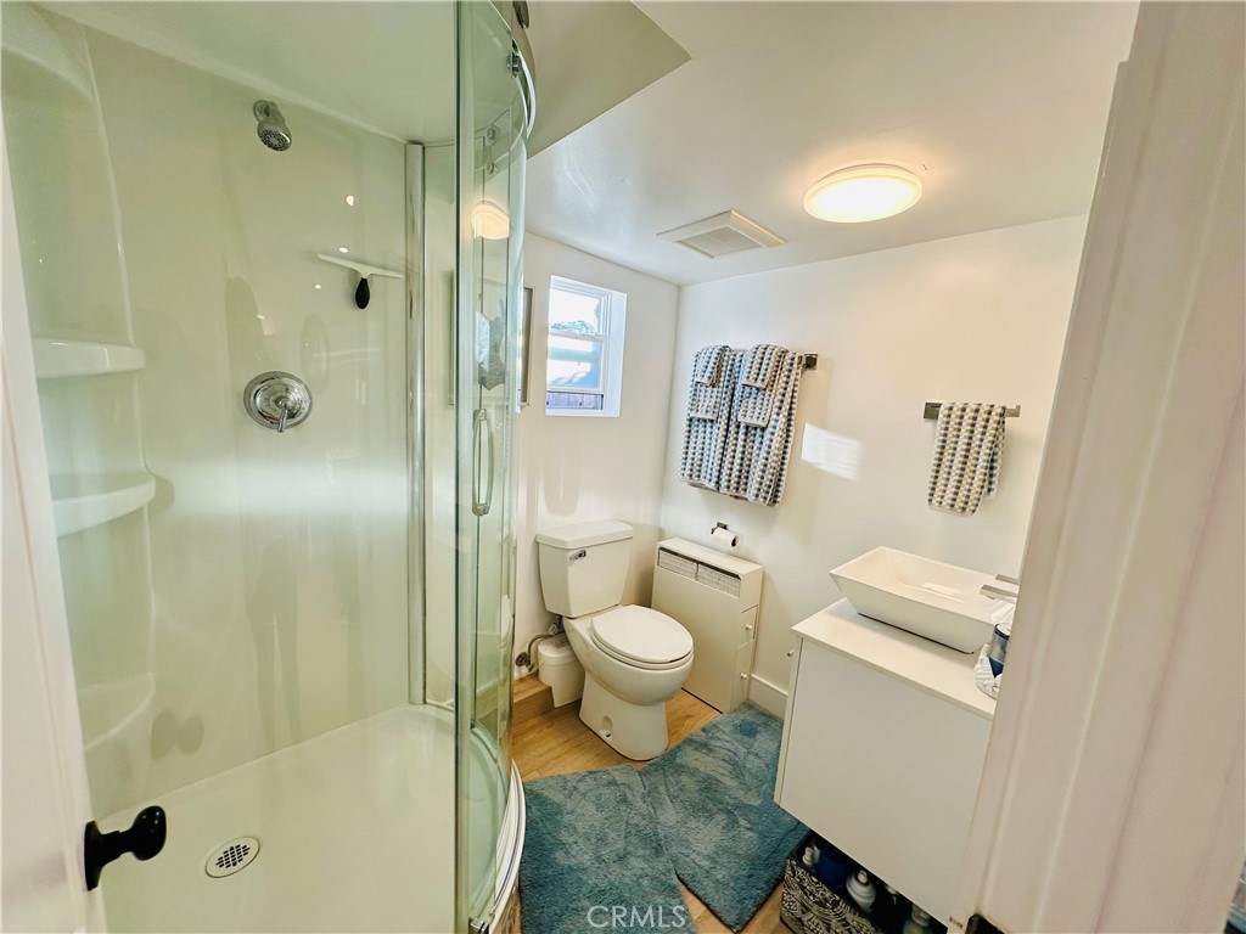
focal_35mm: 14
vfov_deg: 85.7
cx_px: 623
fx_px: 504
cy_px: 467
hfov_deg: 102.1
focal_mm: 2.22
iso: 64
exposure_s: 1/120
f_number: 2.2
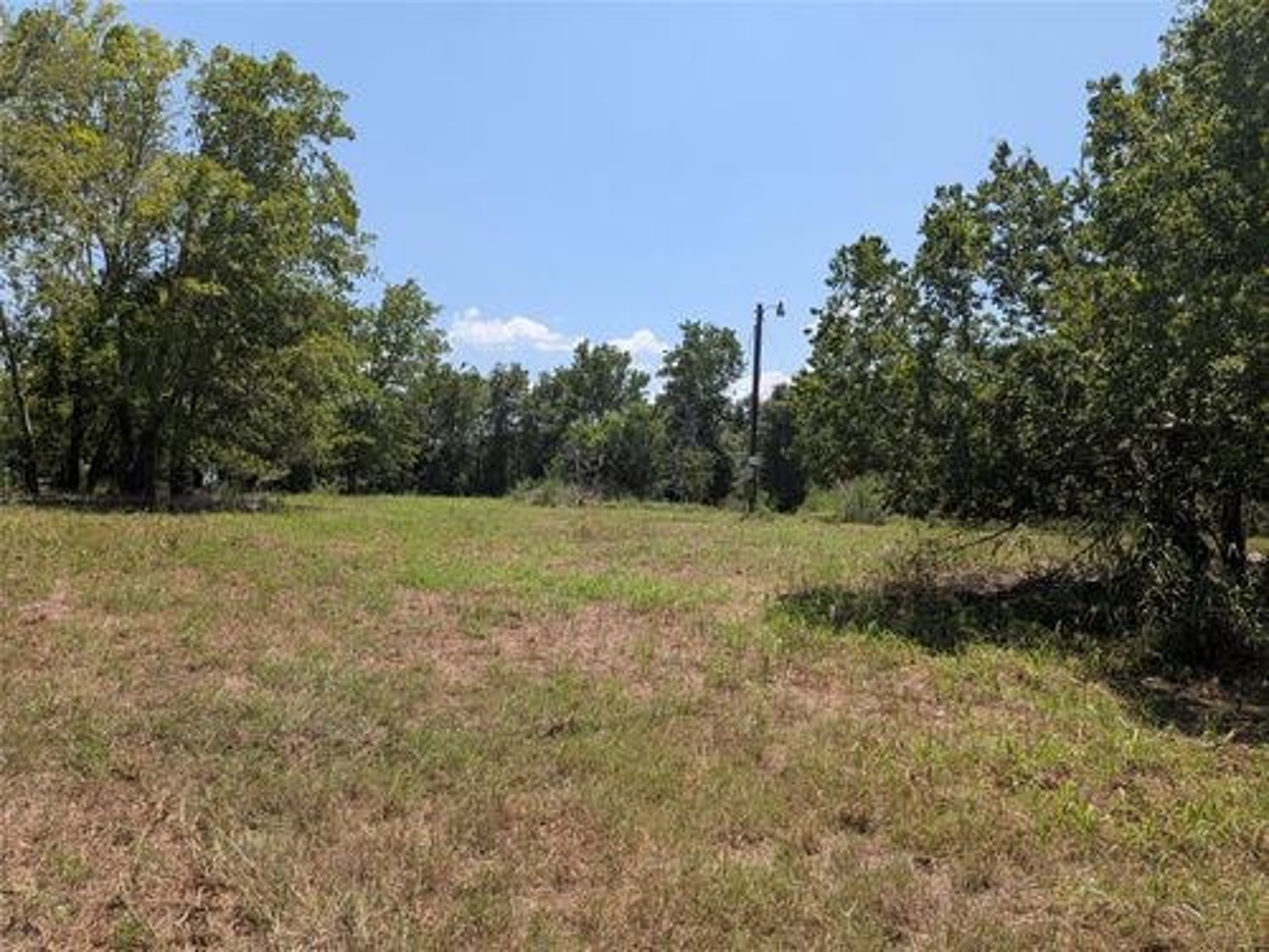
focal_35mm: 24
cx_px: 634
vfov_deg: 56.8
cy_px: 476
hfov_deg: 71.6
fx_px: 880
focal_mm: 4.53
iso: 32
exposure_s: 1/1898
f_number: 1.7
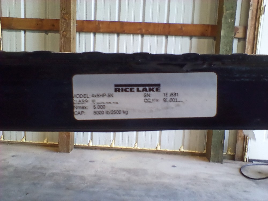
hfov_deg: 58.4
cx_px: 134
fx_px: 240
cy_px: 100
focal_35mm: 31
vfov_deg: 45.4
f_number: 2.4
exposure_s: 1/30
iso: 113
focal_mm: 2.38
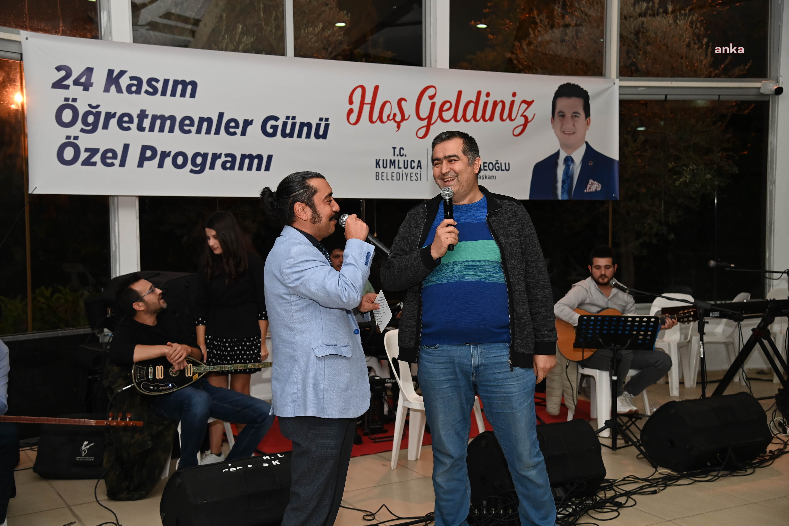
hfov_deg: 48.5
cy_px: 263
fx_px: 877
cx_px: 394
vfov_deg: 33.4
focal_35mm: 40
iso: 2000
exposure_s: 1/250
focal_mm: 40
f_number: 4
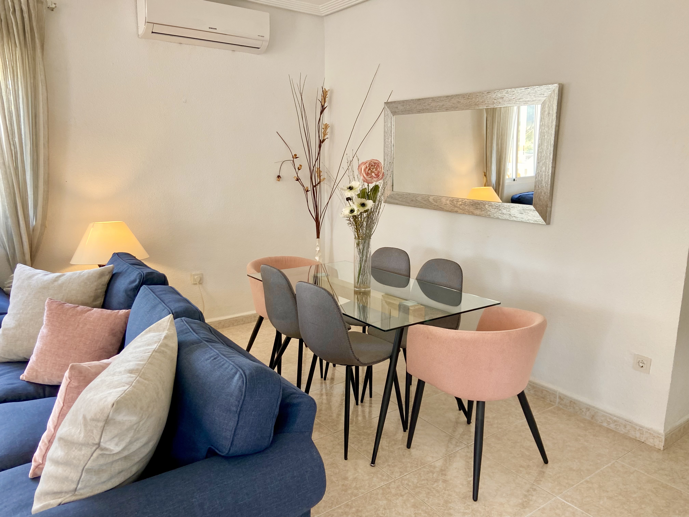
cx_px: 344
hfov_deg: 67.3
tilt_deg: -12.1
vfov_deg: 53.1
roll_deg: +1.9
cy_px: 258
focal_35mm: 26
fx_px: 518
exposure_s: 1/121
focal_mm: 4.25
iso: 80
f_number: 1.8
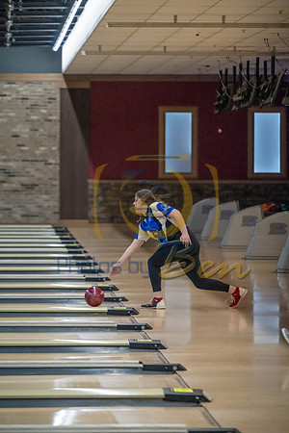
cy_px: 216
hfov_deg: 9.1
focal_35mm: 150
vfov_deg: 13.7
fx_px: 1806
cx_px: 144
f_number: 3.5
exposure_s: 1/800
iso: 4000
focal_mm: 150
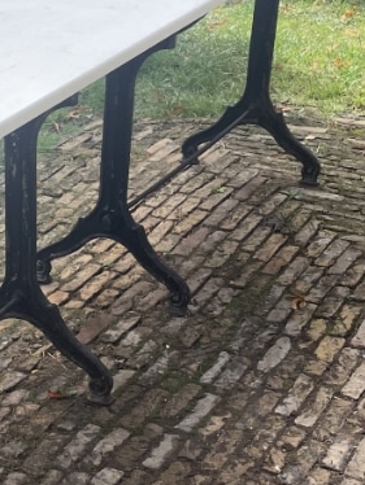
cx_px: -98
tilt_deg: -29.1
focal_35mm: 84
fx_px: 1180
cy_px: 351
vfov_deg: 23.1
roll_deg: +2.2
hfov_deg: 16.7
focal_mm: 4.2
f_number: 1.6
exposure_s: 1/654
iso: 32
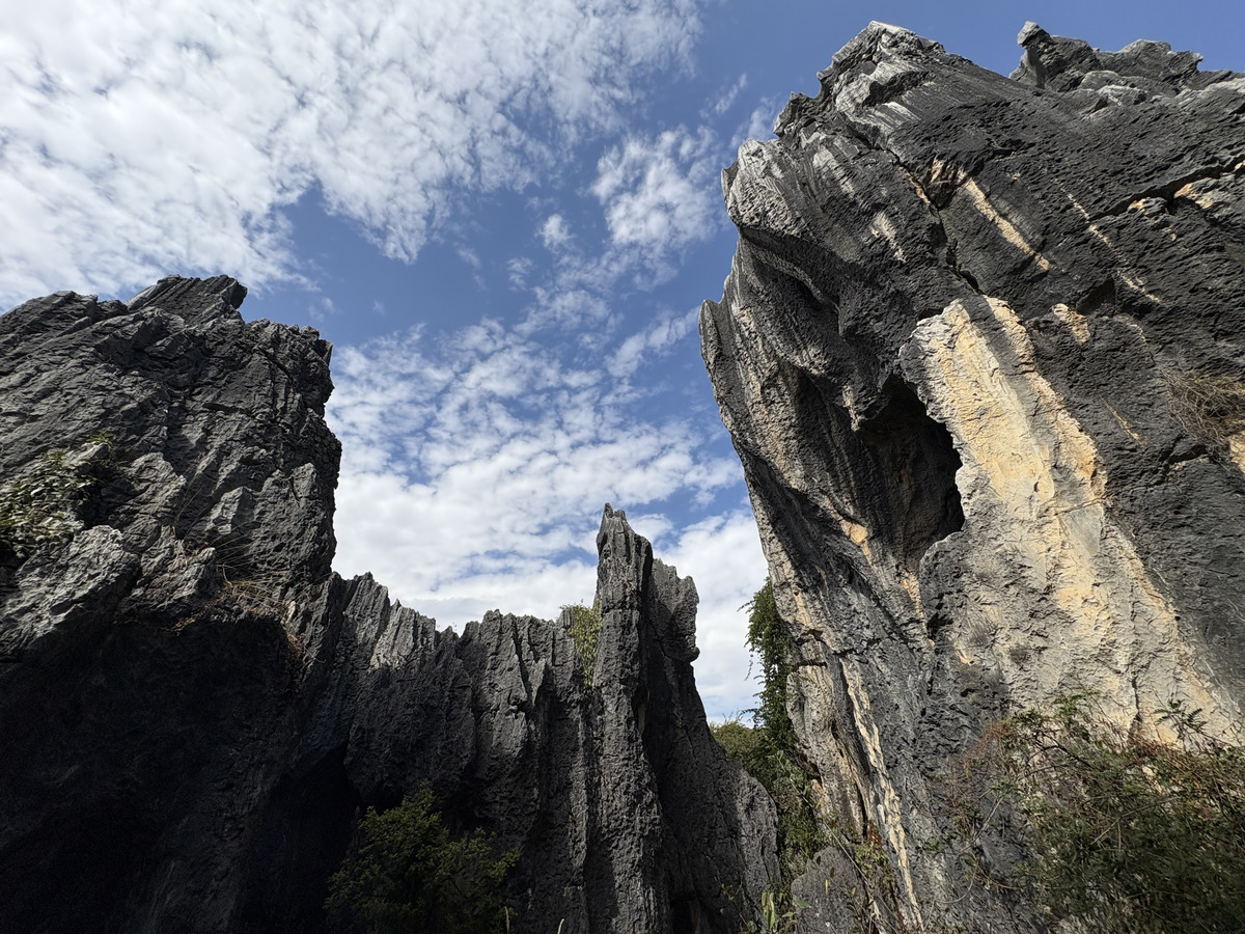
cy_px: 467
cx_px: 622
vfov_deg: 85.7
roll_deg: +2.0
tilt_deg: +36.2
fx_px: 504
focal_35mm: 14
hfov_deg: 102.1
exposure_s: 1/2874
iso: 50
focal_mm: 2.22
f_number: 2.2
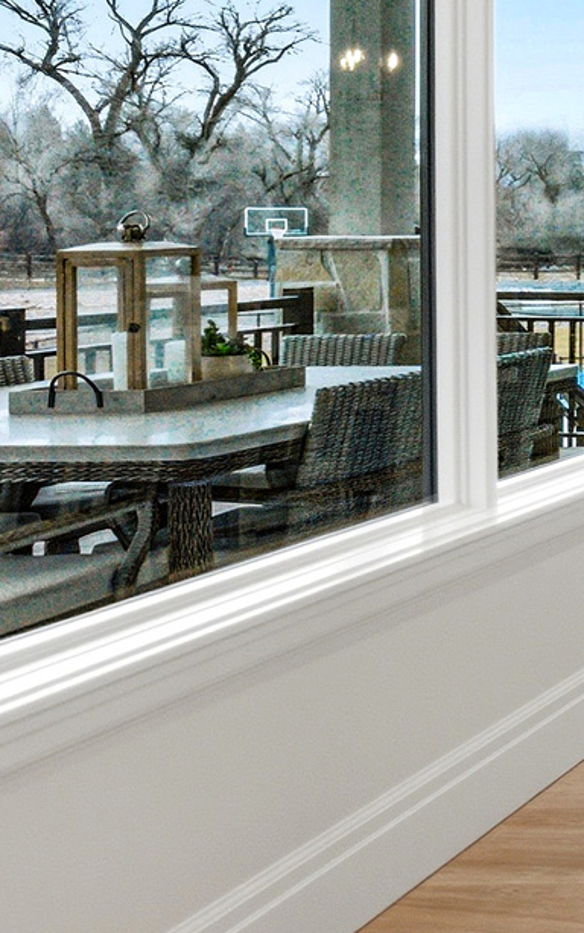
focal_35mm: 51
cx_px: 1294
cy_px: 218
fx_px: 1298
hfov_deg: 16.2
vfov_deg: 38.4
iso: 1600
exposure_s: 1/125
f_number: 22
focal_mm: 15
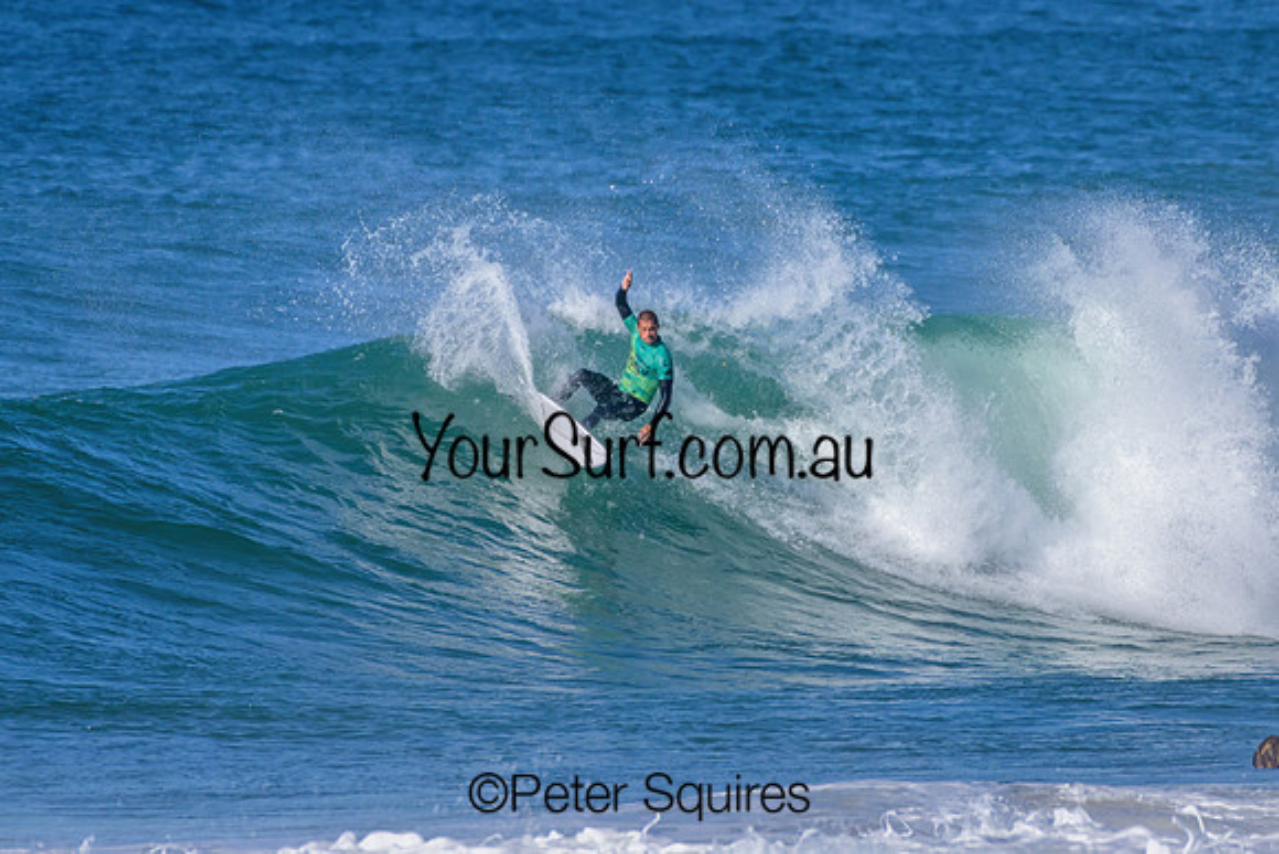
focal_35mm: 1000
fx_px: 35534
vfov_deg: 1.4
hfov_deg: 2.1
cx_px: 640
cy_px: 427
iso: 1400
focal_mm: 1000
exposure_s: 1/3200
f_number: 11
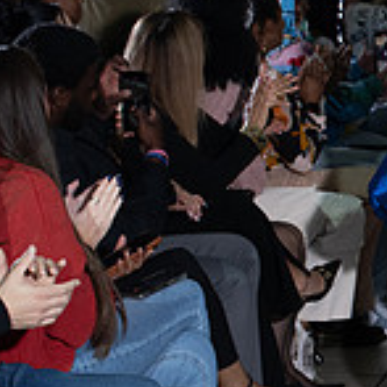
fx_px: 2972
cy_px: 217
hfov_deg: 7.3
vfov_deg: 7.4
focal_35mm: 235
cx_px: 666
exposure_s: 1/160
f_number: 5.6
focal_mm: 70
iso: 1250
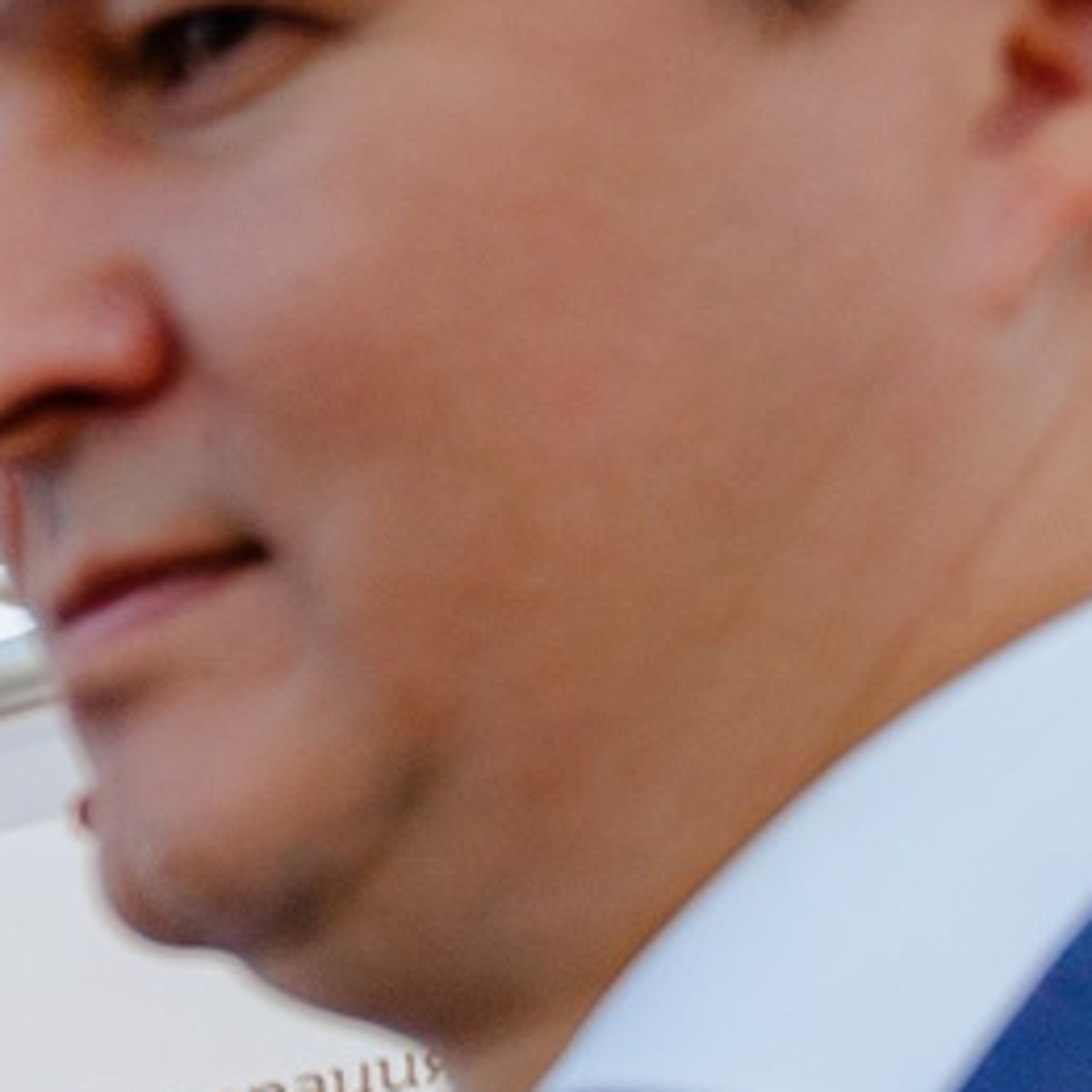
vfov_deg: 8.1
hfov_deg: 7.2
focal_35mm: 200
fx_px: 7138
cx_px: -2782
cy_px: 2642
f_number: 3.5
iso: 100
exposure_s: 1/400
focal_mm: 24
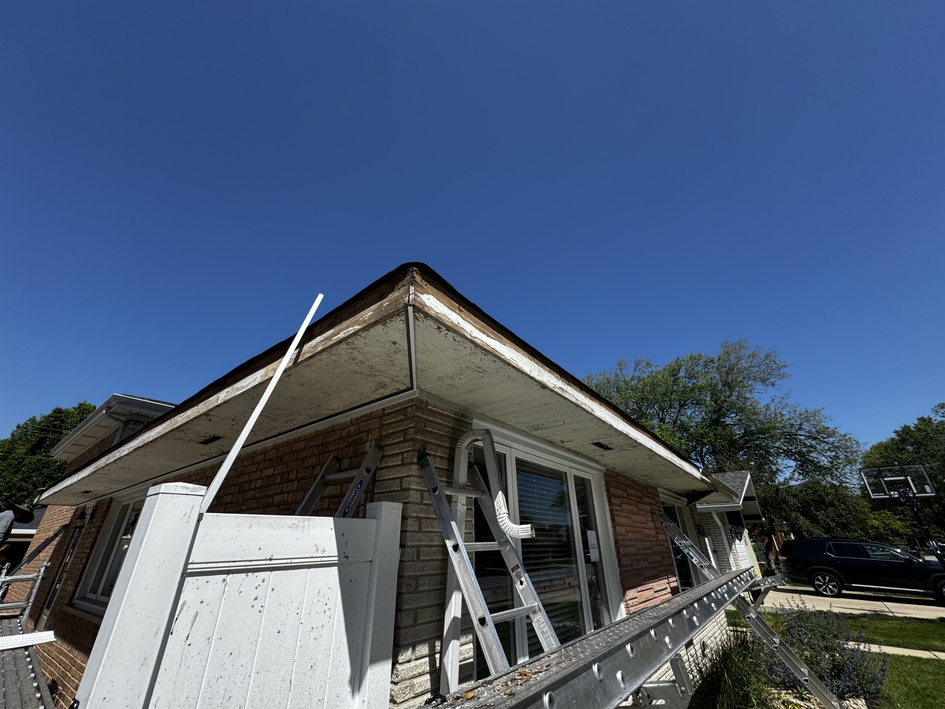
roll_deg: +0.9
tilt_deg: +27.6
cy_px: 354
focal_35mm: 14
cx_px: 472
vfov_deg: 85.7
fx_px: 382
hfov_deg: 102.1
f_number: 2.2
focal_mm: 2.22
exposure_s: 1/1506
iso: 50
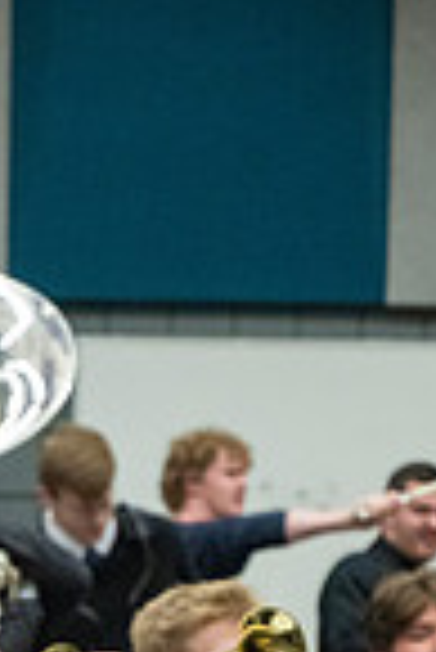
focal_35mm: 217
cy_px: 949
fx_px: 3932
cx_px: -126
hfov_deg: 6.3
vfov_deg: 9.2
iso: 10000
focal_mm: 70
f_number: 4
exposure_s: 1/500
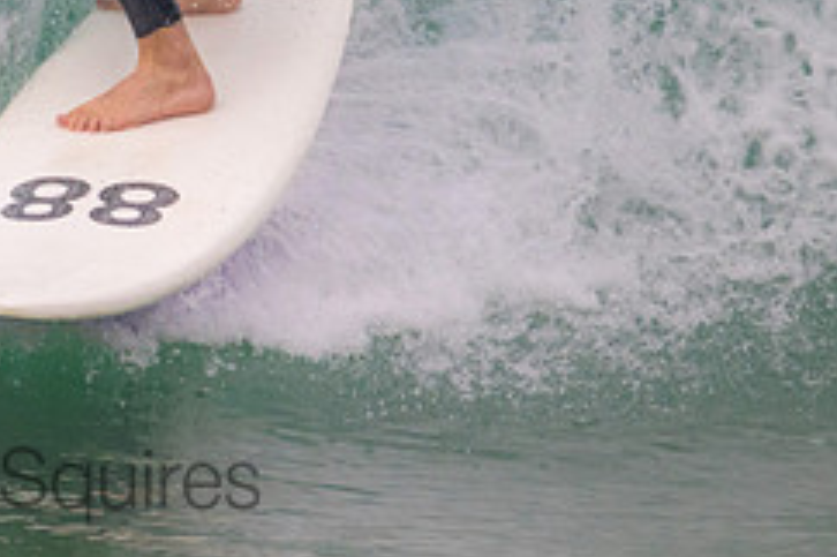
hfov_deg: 0.9
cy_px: -222
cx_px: -97
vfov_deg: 0.6
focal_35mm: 2296
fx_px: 53344
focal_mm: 800
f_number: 11
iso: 1600
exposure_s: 1/1250
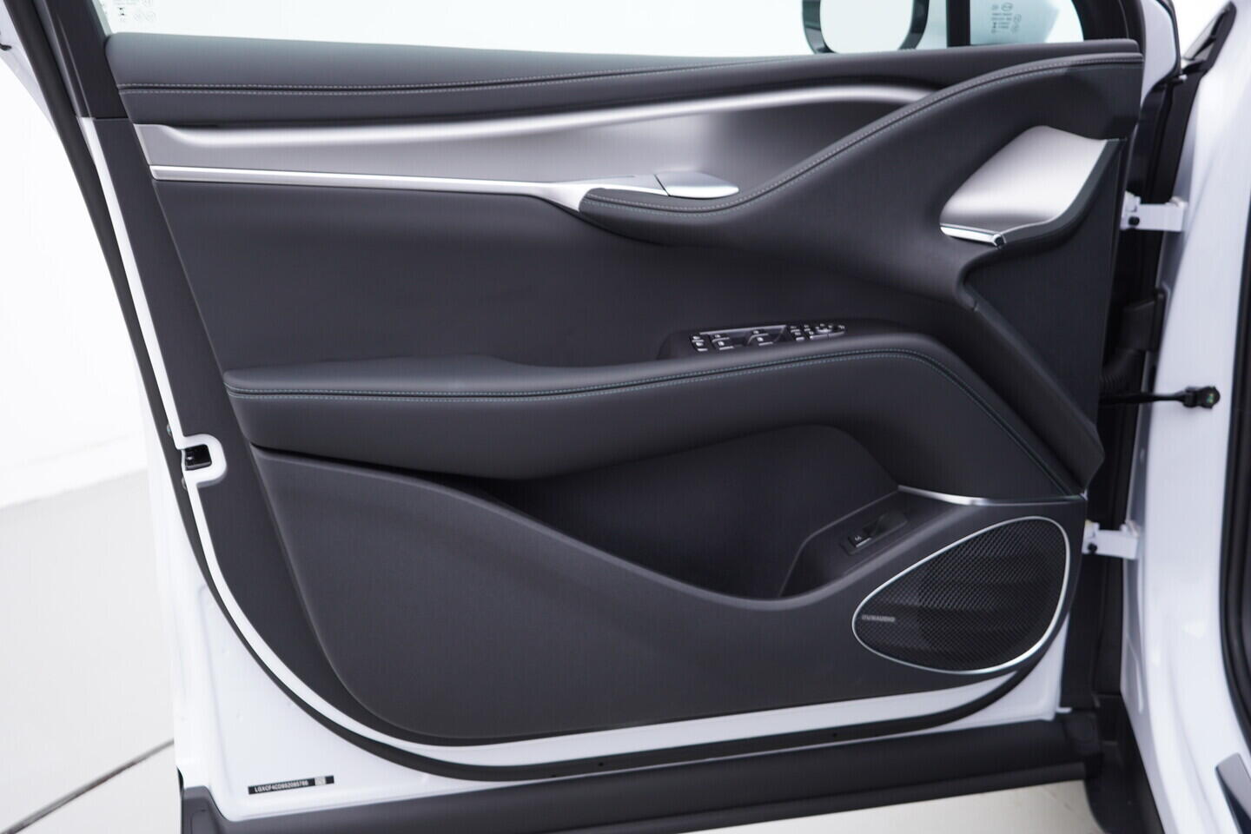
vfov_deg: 36.9
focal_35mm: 36
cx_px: 626
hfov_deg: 53.1
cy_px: 417
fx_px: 1251
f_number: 3.2
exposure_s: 1/50
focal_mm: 24
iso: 125
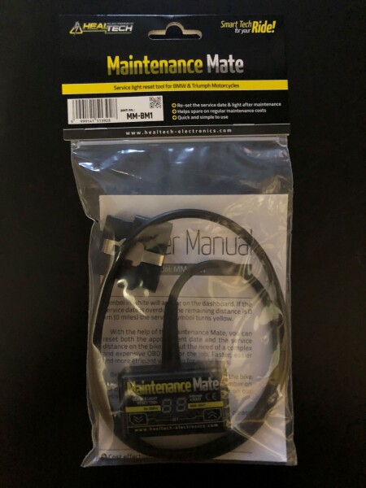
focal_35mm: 28
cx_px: 183
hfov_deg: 49.7
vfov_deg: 63.4
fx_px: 395
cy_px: 244
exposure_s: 1/5
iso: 100
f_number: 1.8
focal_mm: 3.99
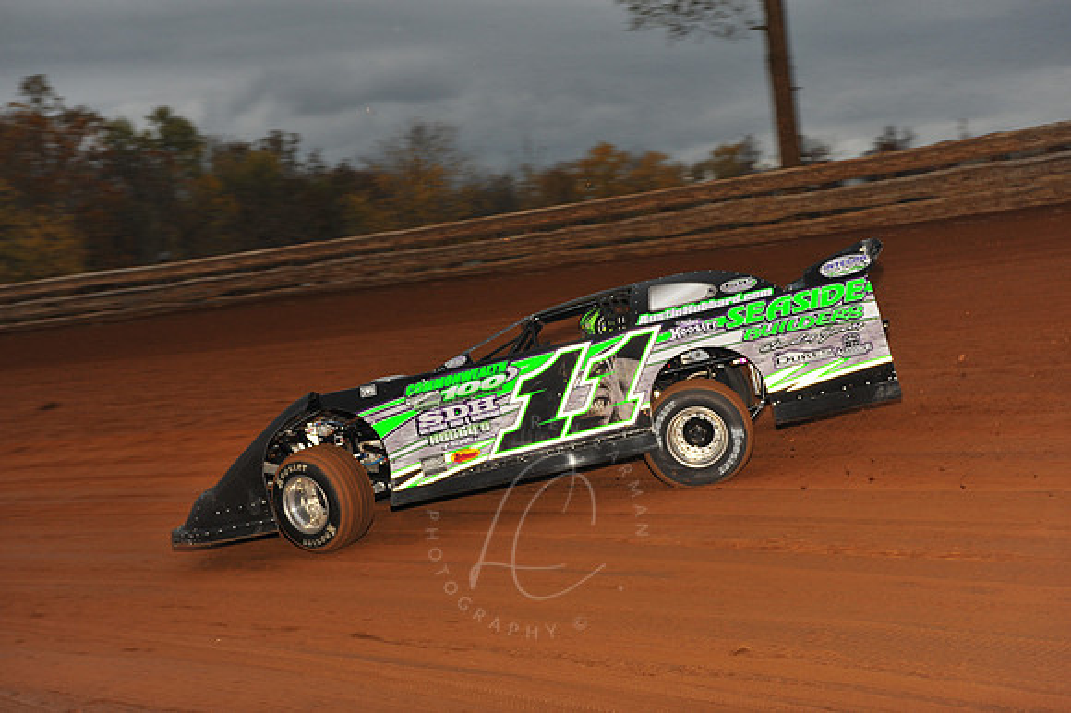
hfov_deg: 28.9
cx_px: 536
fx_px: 2081
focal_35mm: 70
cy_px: 356
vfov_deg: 19.4
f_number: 7.1
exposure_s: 1/320
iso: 800
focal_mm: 70
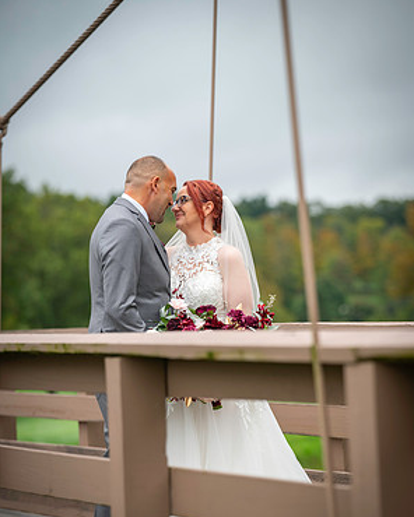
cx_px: 208
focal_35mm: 154
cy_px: 286
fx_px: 2359
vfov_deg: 12.5
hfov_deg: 10.0
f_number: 3.2
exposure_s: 1/125
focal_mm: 135
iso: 80
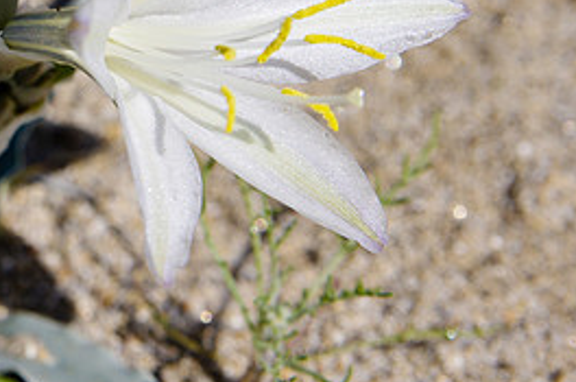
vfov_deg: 5.5
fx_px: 3929
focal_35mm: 246
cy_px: -8
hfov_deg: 8.3
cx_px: -22
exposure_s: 1/1000
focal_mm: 75
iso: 200
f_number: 8
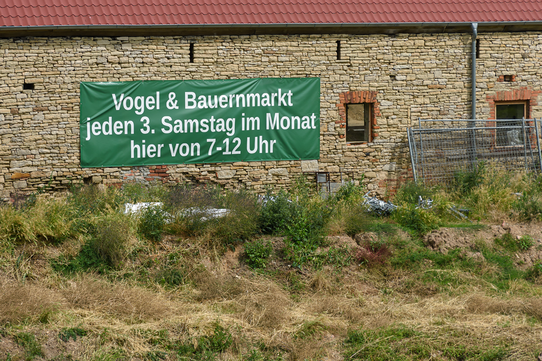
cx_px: 271
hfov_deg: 18.9
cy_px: 180
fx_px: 1626
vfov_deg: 12.7
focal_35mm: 108
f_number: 8
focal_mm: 72
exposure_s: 1/500
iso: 200
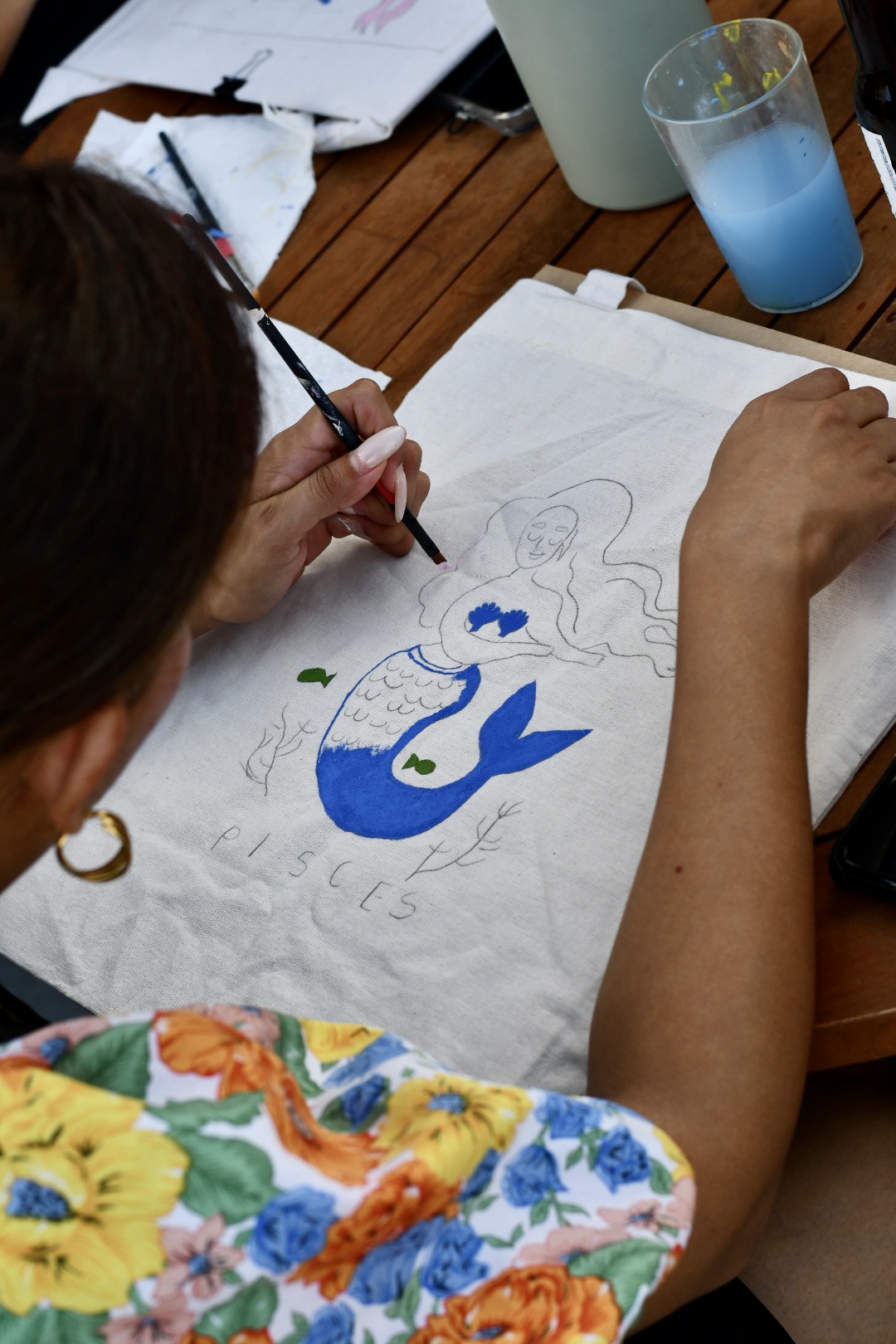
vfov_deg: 27.0
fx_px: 2800
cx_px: 448
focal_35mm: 75
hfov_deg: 18.2
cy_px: 672
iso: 220
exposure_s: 1/250
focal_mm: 50
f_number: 5.6
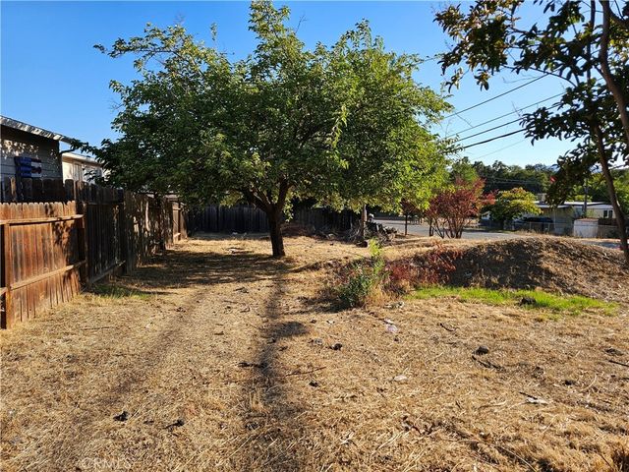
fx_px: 418
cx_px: 314
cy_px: 236
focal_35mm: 23
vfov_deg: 58.9
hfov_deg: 73.9
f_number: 1.7
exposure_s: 1/447
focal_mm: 6.3
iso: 10
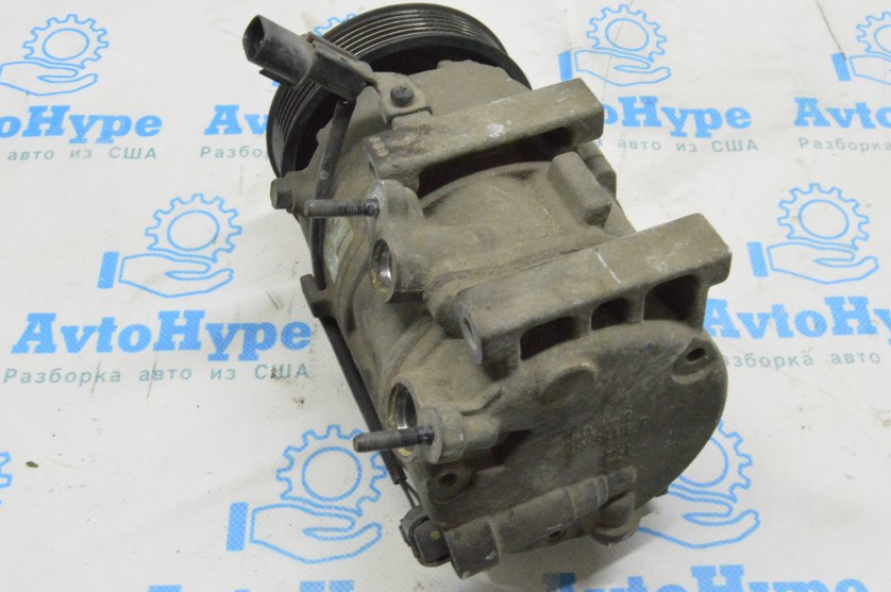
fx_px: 1088
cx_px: 485
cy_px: 260
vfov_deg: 30.4
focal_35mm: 44
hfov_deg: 44.5
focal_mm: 24
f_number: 20
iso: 6400
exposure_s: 1/15
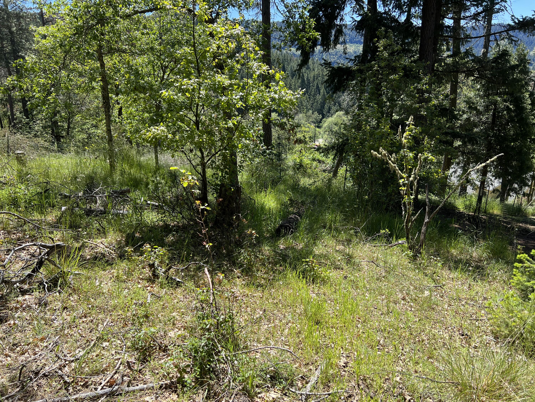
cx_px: 268
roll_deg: +3.0
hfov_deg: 67.3
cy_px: 201
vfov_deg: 53.1
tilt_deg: -17.2
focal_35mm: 26
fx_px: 402
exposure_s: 1/1311
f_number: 1.5
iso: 50
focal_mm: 5.7
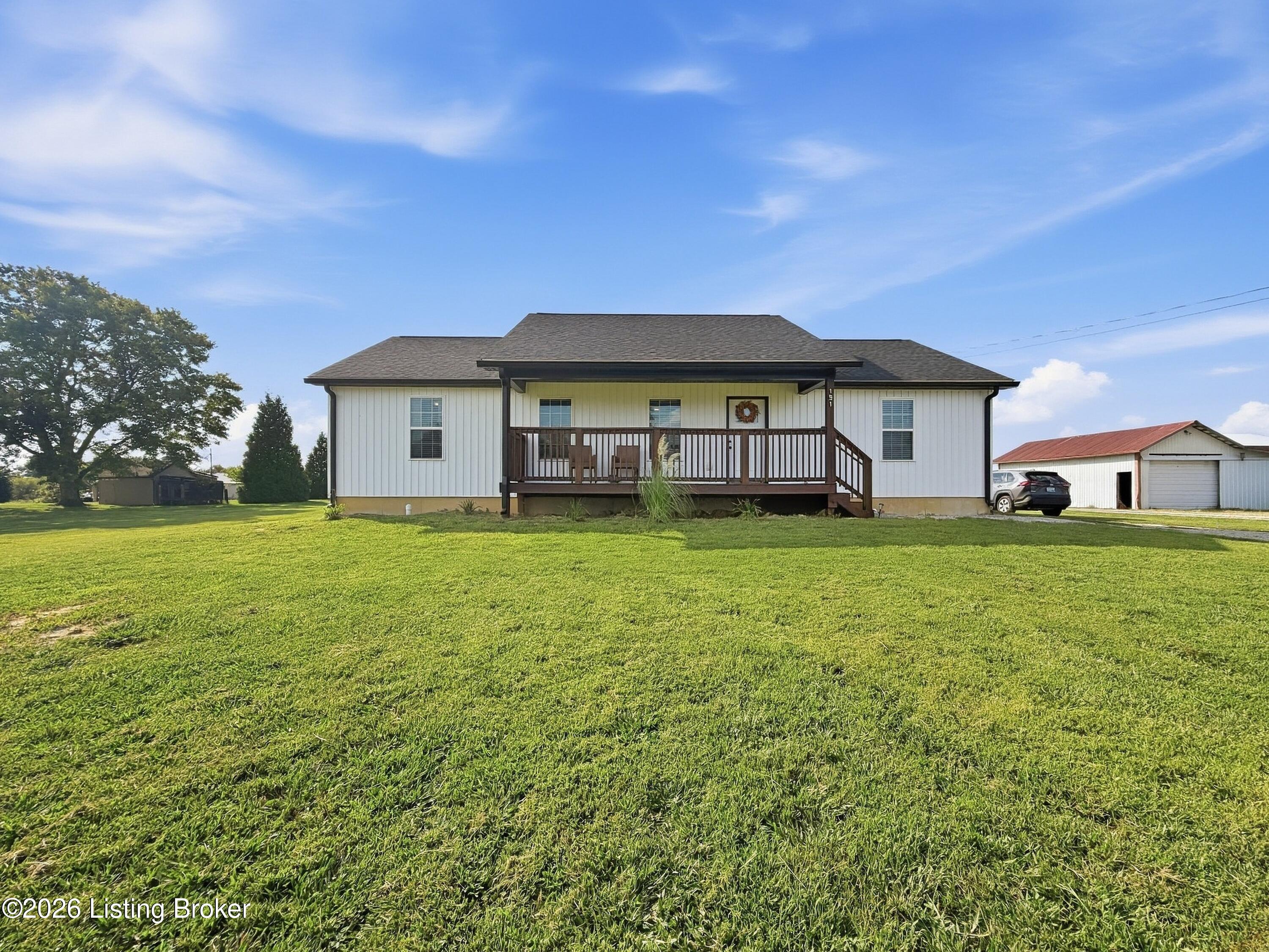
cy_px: 476
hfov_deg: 102.1
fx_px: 513
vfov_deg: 85.7
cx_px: 634
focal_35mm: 14
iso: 25
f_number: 2.2
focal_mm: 2.2
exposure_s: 1/1312
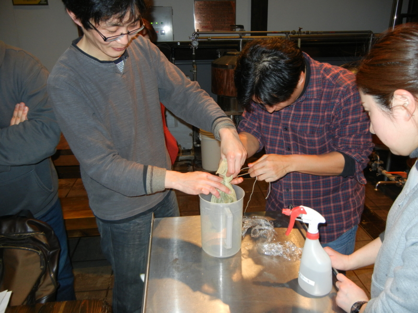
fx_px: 362
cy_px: 156
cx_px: 209
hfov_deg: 60.0
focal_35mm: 30
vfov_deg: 46.8
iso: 200
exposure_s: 1/30
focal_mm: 5.4
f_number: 3.5
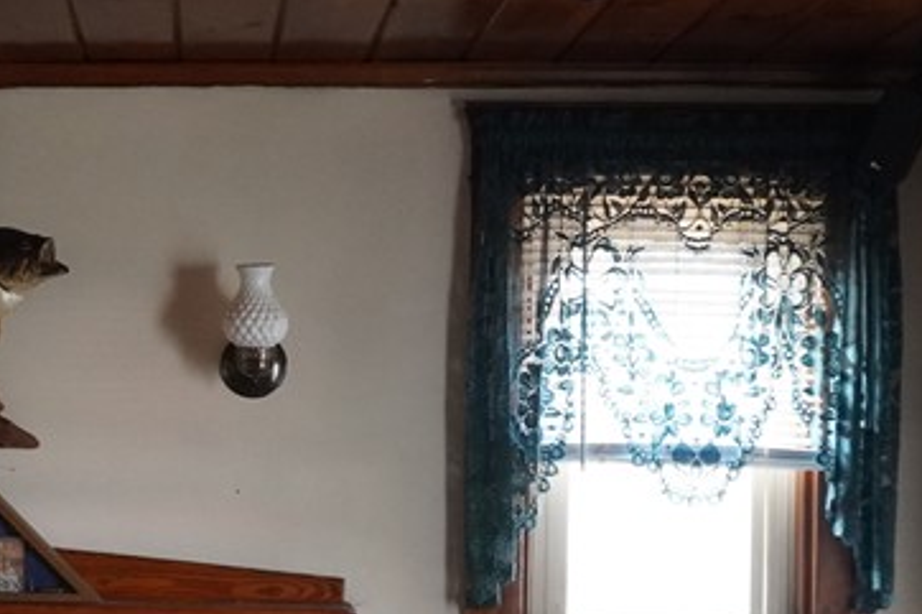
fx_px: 1843
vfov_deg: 18.8
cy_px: 466
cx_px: 53
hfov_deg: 26.9
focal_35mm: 72
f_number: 6.3
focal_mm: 16
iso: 2500
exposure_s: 1/30
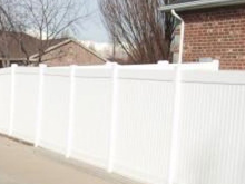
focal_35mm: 102
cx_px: 42
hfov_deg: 19.0
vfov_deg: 14.2
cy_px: 201
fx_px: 722
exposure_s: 1/250
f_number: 7.1
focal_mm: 5.8
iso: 50
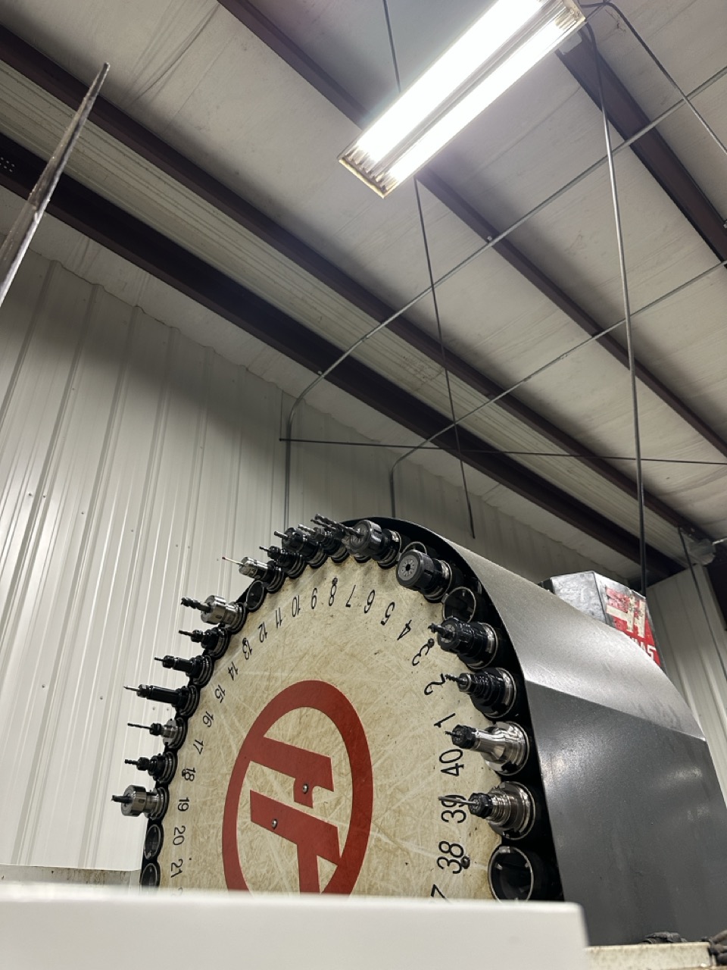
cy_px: 485
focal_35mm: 24
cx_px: 364
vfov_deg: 71.6
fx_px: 672
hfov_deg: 56.8
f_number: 1.78
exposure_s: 1/60
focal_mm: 6.86
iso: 160
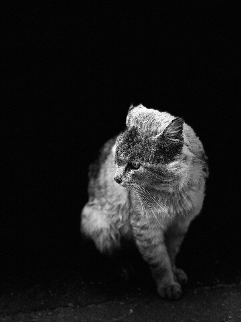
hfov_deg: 28.0
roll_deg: +3.4
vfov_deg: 36.8
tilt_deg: -26.7
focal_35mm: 52
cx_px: 120
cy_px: 161
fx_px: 483
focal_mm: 6
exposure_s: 1/60
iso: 32
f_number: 2.4
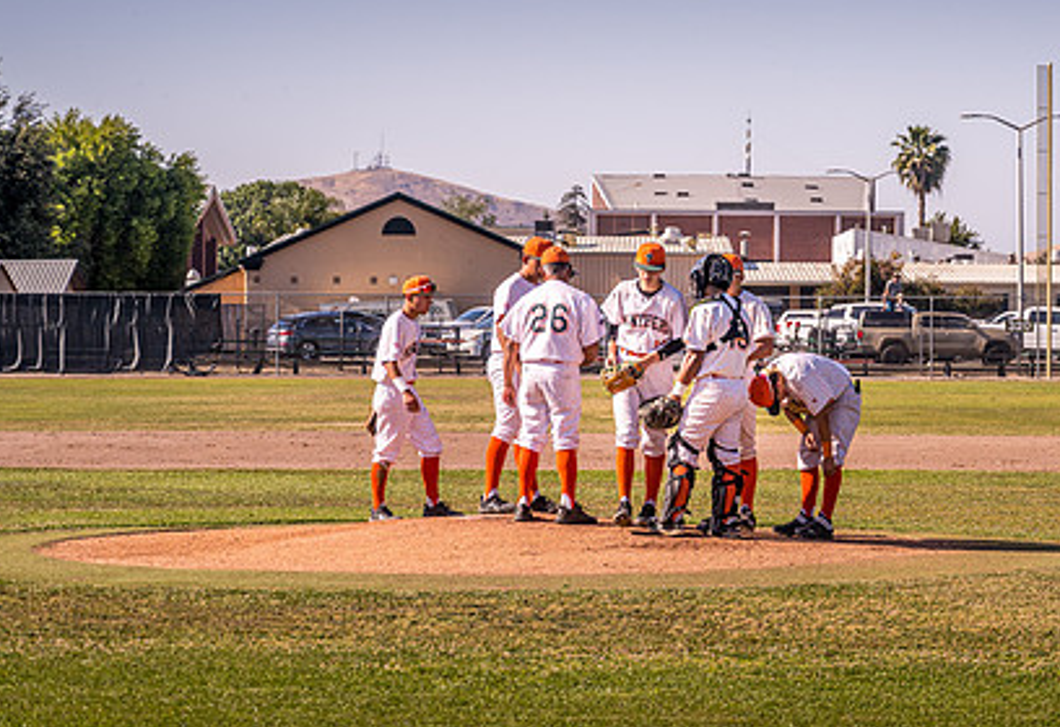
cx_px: 760
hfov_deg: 16.7
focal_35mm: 121
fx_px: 3595
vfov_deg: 11.6
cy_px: 326
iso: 140
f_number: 4
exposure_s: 1/1000
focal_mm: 70
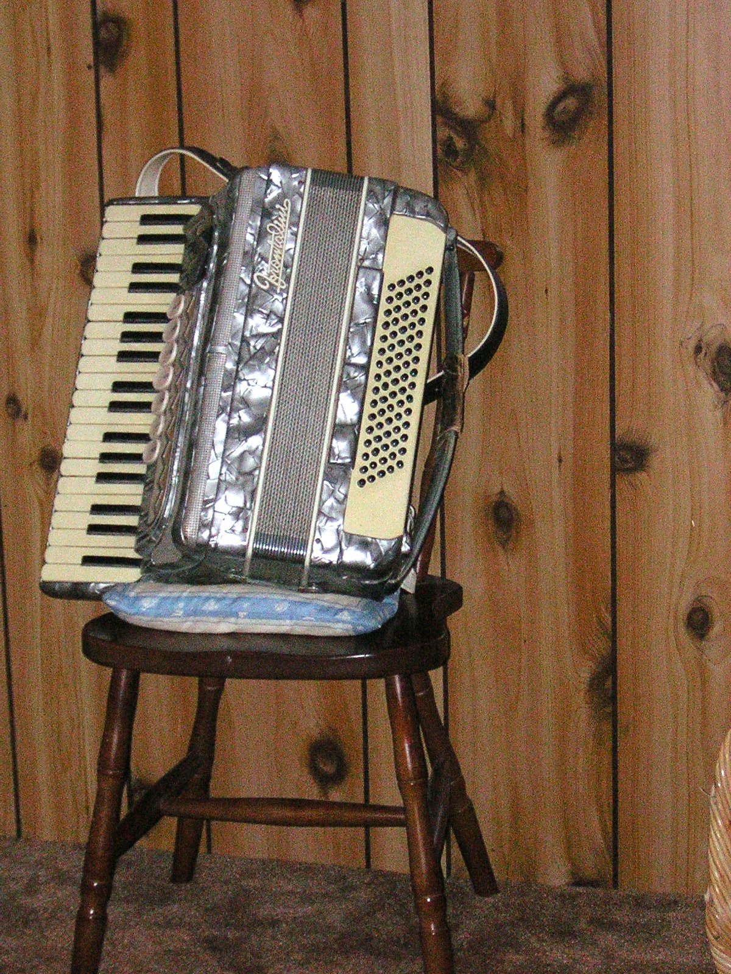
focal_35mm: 104
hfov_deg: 14.2
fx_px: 2928
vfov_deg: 18.9
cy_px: 487
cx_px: 366
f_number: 4.6
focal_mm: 13.6
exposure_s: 1/60.1
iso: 200
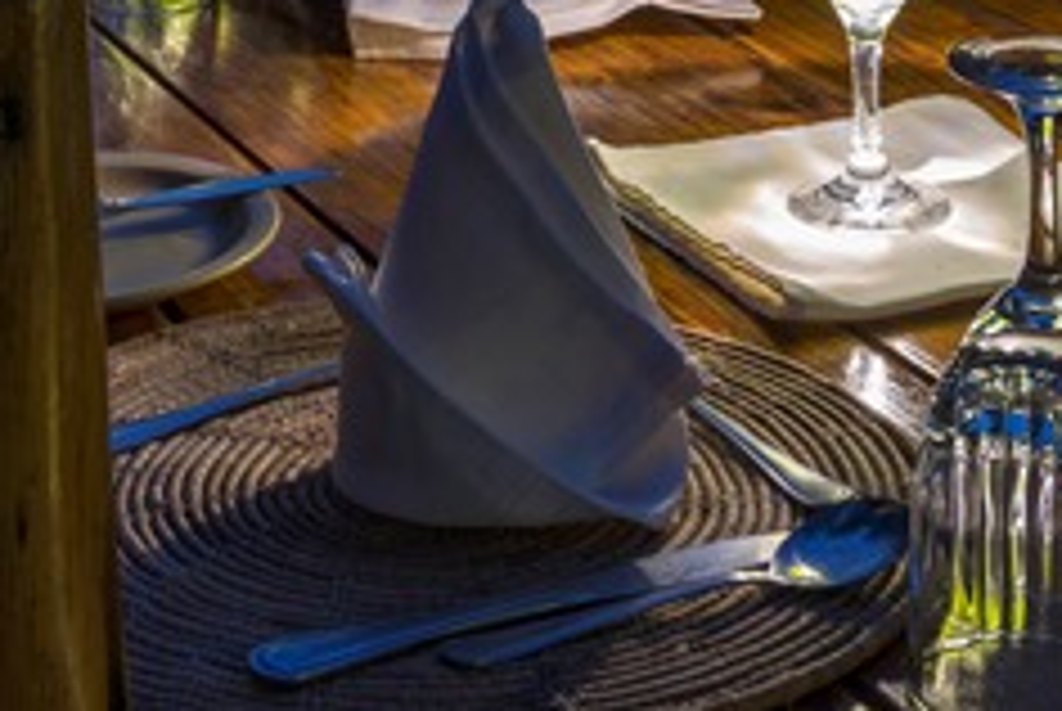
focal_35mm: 104
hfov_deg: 19.6
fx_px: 3072
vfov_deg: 12.2
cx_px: 396
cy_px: -551
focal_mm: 24
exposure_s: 4
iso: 100
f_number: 8
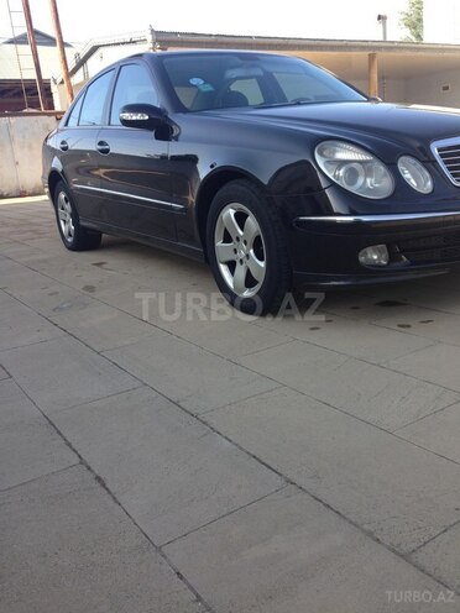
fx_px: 585
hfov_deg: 42.9
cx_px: 230
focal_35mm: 33
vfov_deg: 55.4
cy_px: 306
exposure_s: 1/369
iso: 50
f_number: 2.4
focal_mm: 4.12
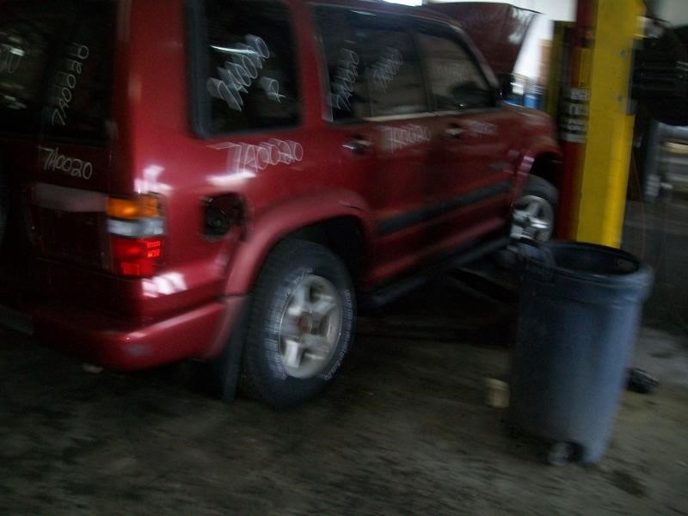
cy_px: 258
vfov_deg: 39.7
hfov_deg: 51.4
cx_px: 344
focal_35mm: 36
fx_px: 716
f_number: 2.7
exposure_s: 1/60
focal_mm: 6
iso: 160
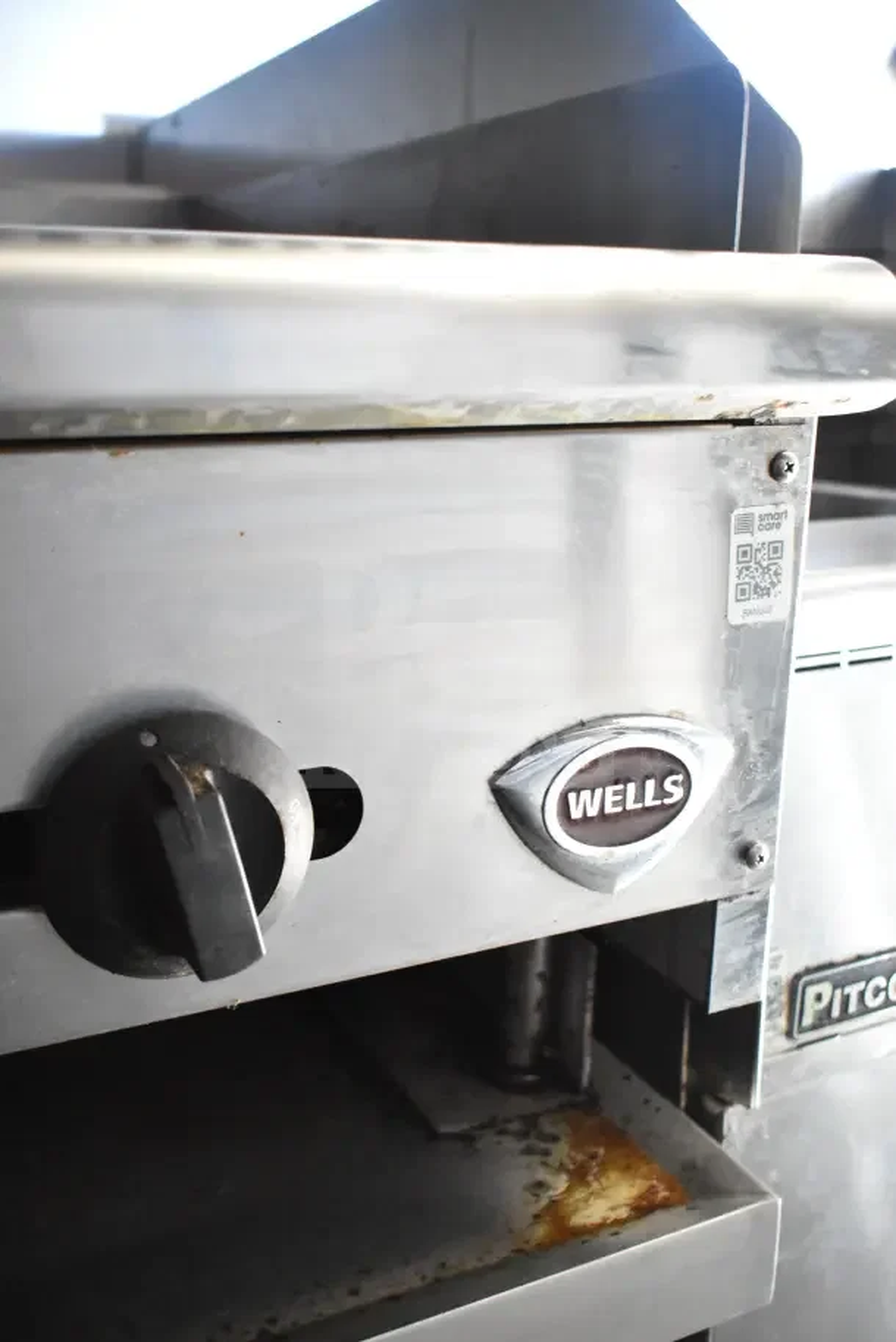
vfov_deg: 53.1
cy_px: 671
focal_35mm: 36
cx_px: 448
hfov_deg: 36.9
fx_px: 1343
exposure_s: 1/50
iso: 6400
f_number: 3.8
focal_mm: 24
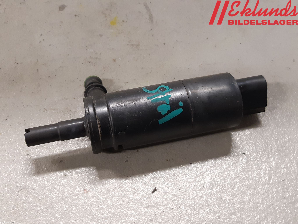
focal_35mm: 26
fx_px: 224
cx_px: 149
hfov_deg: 67.3
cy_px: 112
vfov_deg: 53.1
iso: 200
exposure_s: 1/50
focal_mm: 3.93
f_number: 1.7
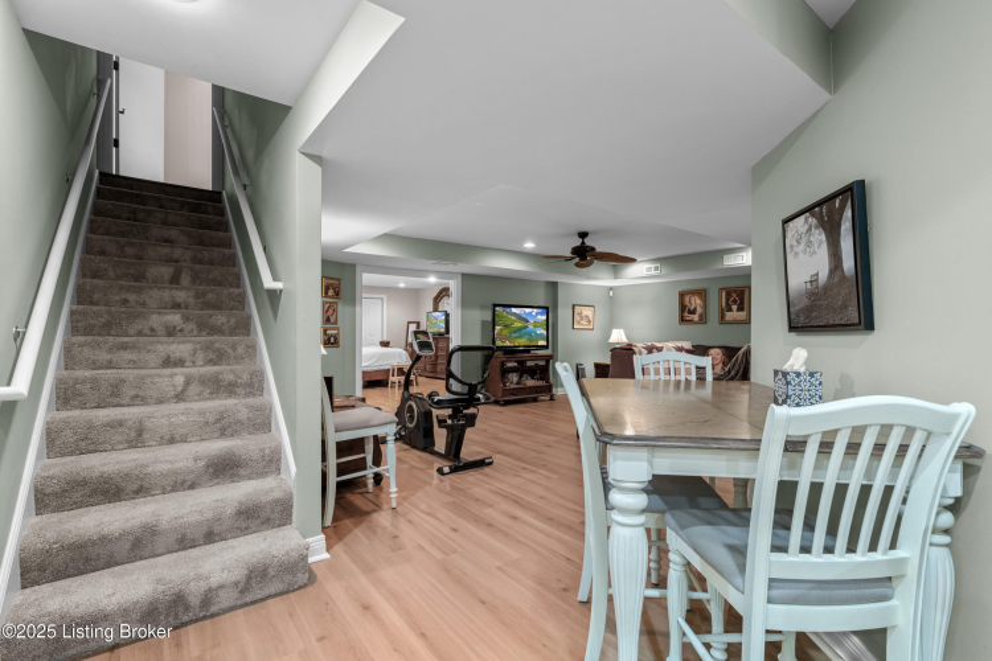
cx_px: 496
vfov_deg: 73.7
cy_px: 330
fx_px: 441
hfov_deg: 96.7
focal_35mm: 16
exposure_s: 4
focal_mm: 16
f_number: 11
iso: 400
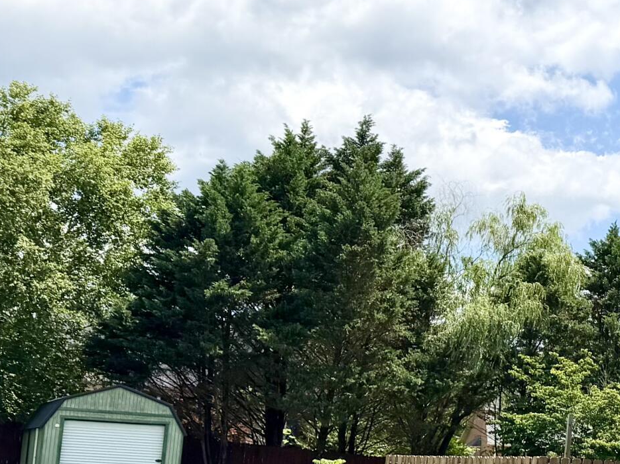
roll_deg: -0.6
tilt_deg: +7.2
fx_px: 1379
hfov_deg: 21.1
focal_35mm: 77
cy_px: 385
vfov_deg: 18.9
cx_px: 955
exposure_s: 1/6173
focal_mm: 6.76
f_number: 1.78
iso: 80
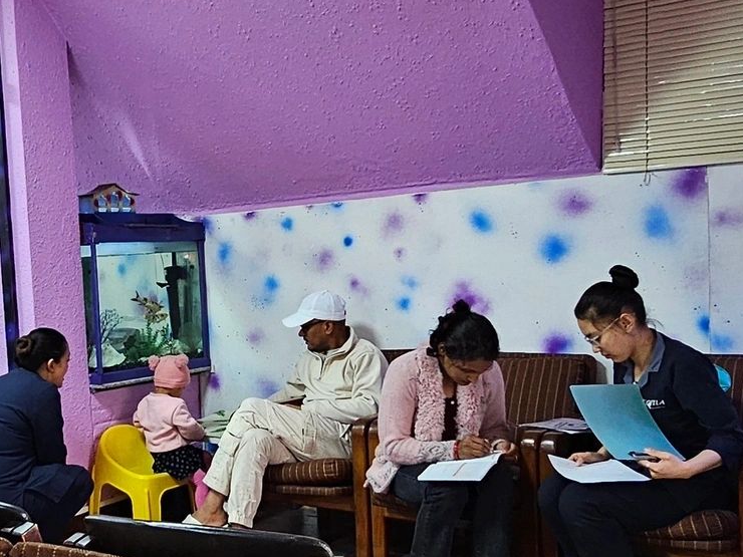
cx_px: 160
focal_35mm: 45
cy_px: 350
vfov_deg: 32.0
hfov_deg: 40.5
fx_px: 966
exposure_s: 1/60
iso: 200
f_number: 2.2
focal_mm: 2.2
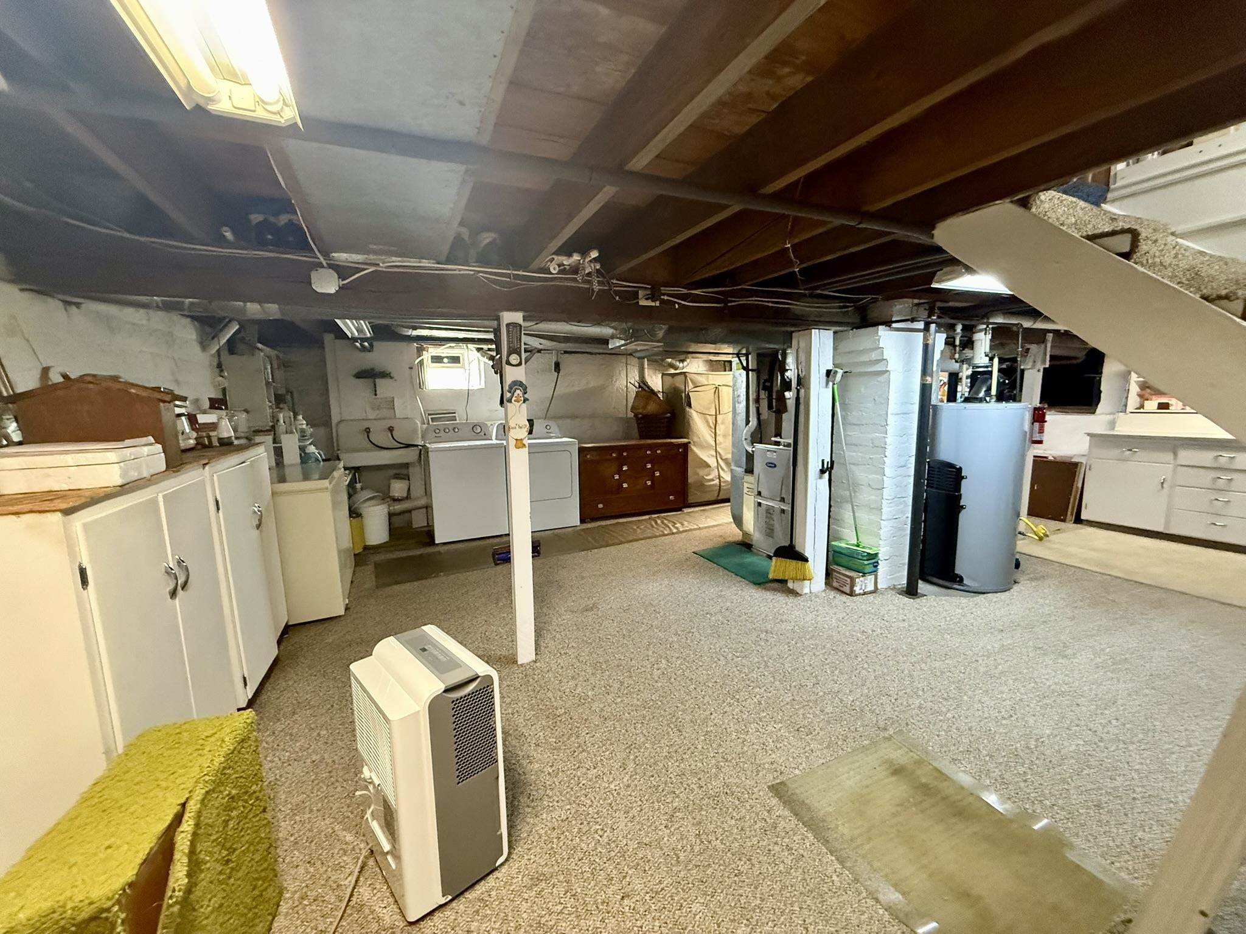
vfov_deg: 85.7
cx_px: 623
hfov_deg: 102.1
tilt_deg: -7.2
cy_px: 467
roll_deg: +0.4
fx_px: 504
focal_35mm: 14
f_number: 2.2
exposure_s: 1/60
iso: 800
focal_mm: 2.22
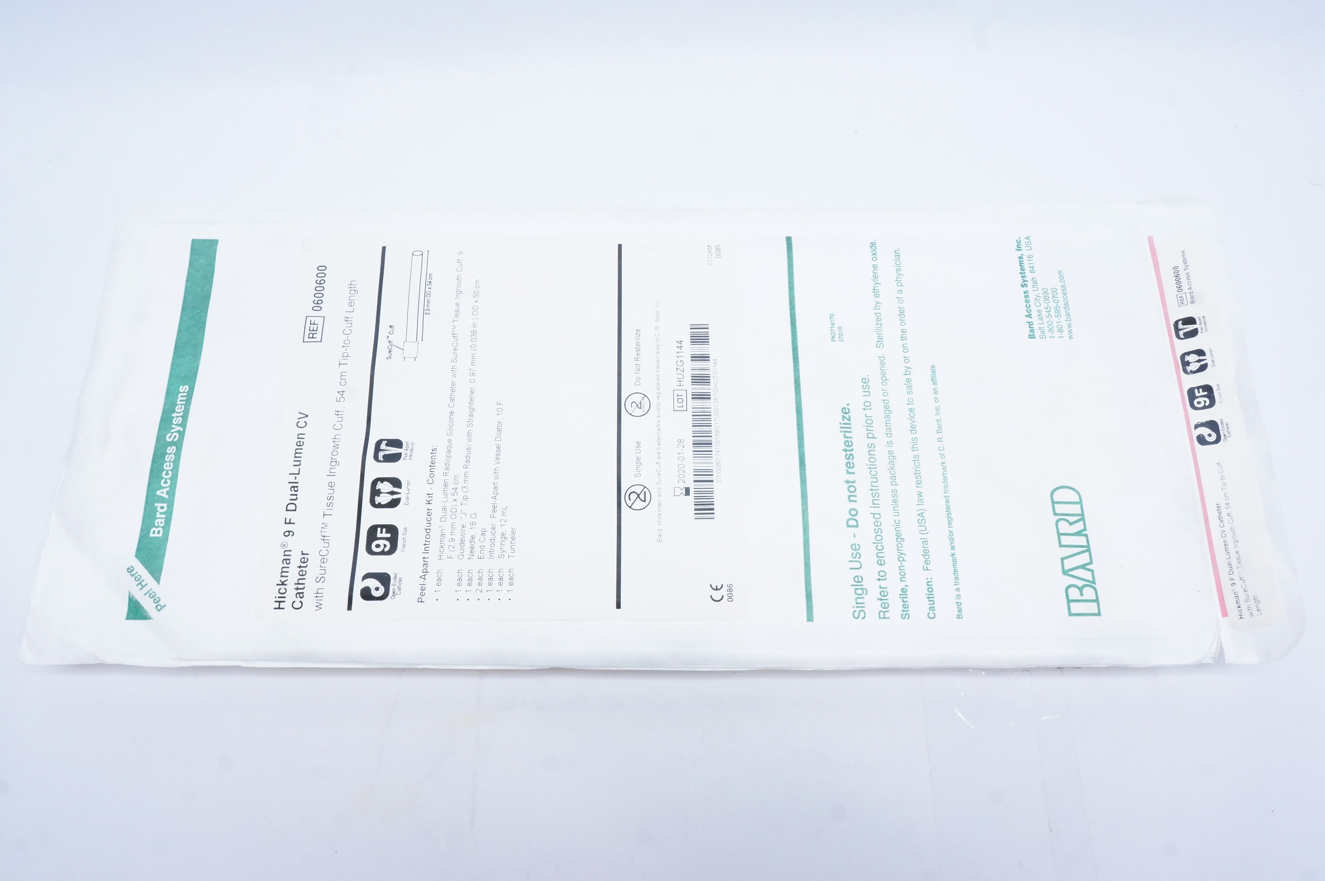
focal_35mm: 32
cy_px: 440
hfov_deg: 59.5
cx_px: 662
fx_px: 1158
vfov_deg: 41.6
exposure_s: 1/25
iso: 1600
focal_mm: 21
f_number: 13
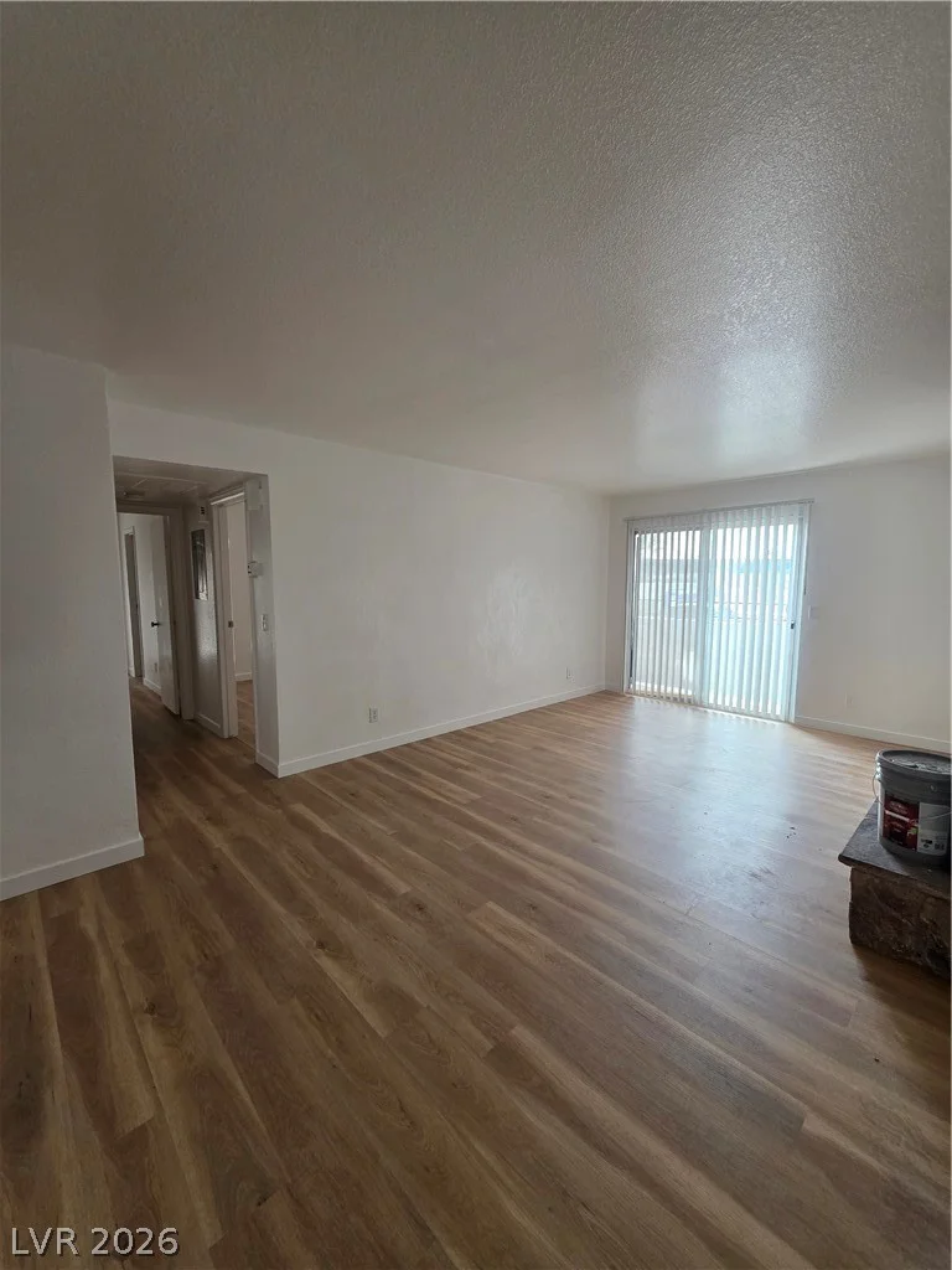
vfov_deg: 106.2
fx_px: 477
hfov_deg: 89.9
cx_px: 476
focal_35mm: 13
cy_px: 635
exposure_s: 1/120
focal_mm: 2.2
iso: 200
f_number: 1.9
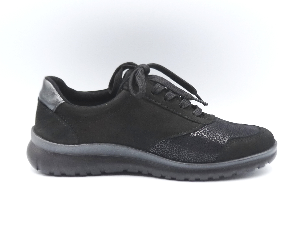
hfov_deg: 29.4
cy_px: 114
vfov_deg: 22.3
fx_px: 582
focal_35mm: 66
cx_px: 152
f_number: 4
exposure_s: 1/100
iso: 100
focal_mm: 6.6
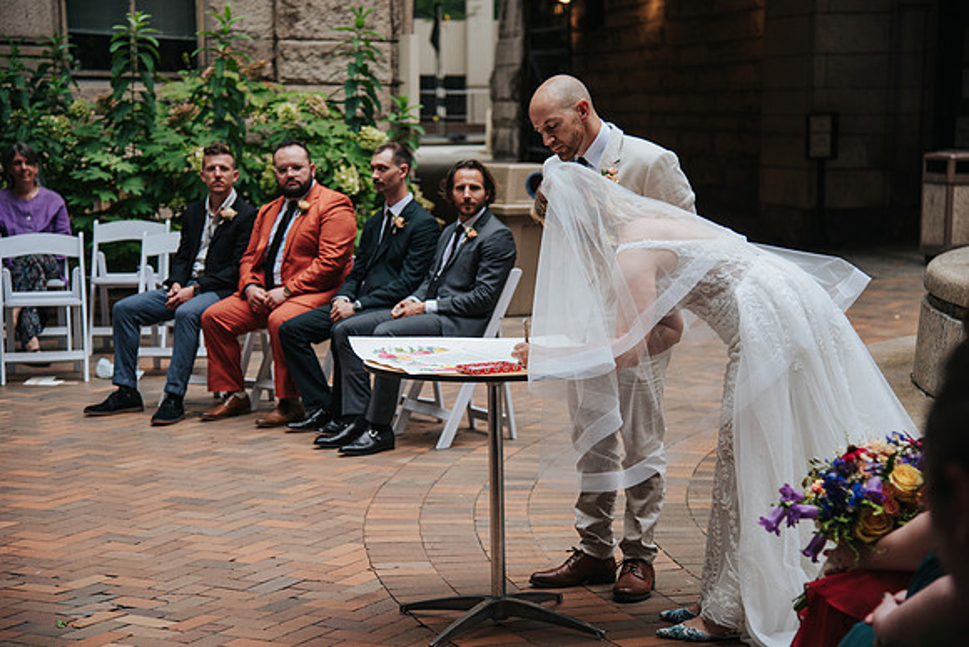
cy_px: 324
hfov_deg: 25.4
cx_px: 484
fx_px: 2151
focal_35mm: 80
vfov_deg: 17.1
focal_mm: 75
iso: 320
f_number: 4
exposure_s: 1/500
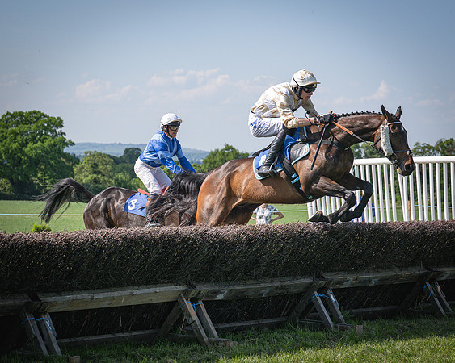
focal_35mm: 109
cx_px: 246
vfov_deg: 14.1
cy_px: 175
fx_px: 1467
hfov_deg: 17.6
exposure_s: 1/3200
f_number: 4
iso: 400
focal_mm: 70
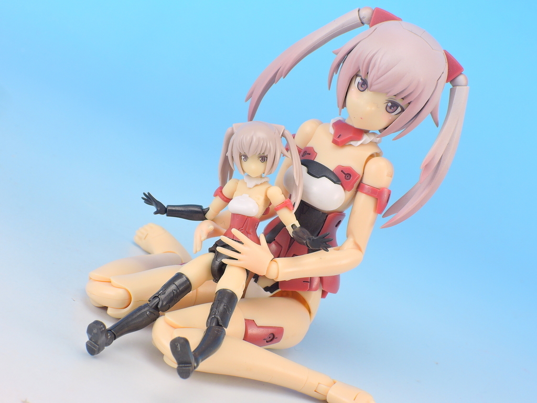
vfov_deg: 12.3
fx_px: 1862
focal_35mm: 120
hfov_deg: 16.4
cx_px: 268
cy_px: 202
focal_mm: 25.5
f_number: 8
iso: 80
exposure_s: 1/3
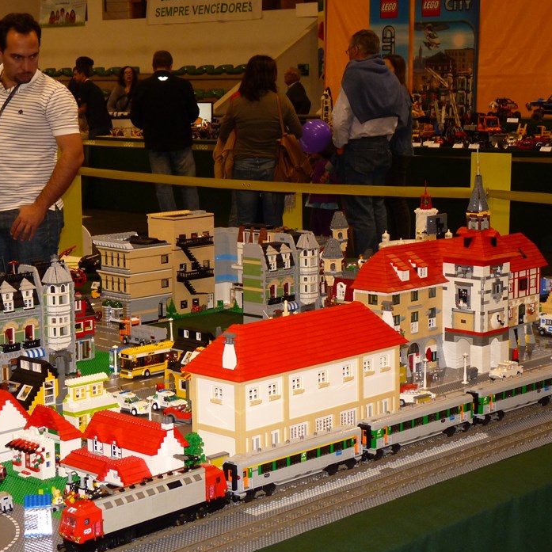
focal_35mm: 74
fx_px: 1335
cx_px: 259
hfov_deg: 23.4
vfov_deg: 23.4
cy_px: 278
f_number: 3.2
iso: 200
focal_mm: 10.1
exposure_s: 1/30
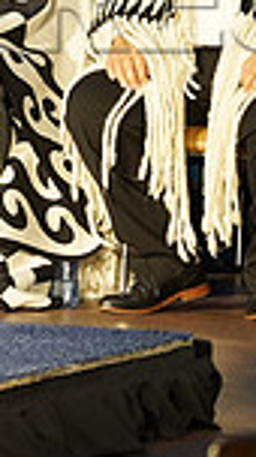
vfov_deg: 3.8
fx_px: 6885
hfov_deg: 2.1
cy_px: -27
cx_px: -286
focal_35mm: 568
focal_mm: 142
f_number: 4
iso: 3200
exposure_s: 1/160
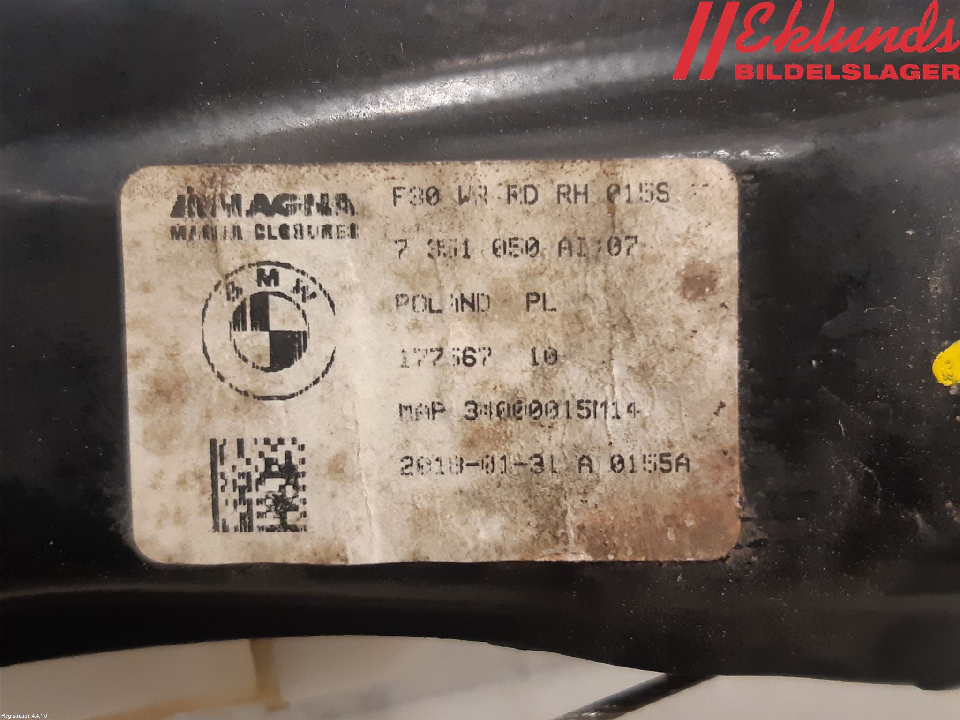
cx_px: 480
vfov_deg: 53.1
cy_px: 360
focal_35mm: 26
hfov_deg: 67.3
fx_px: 721
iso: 200
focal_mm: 3.93
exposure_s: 1/50
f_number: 1.7
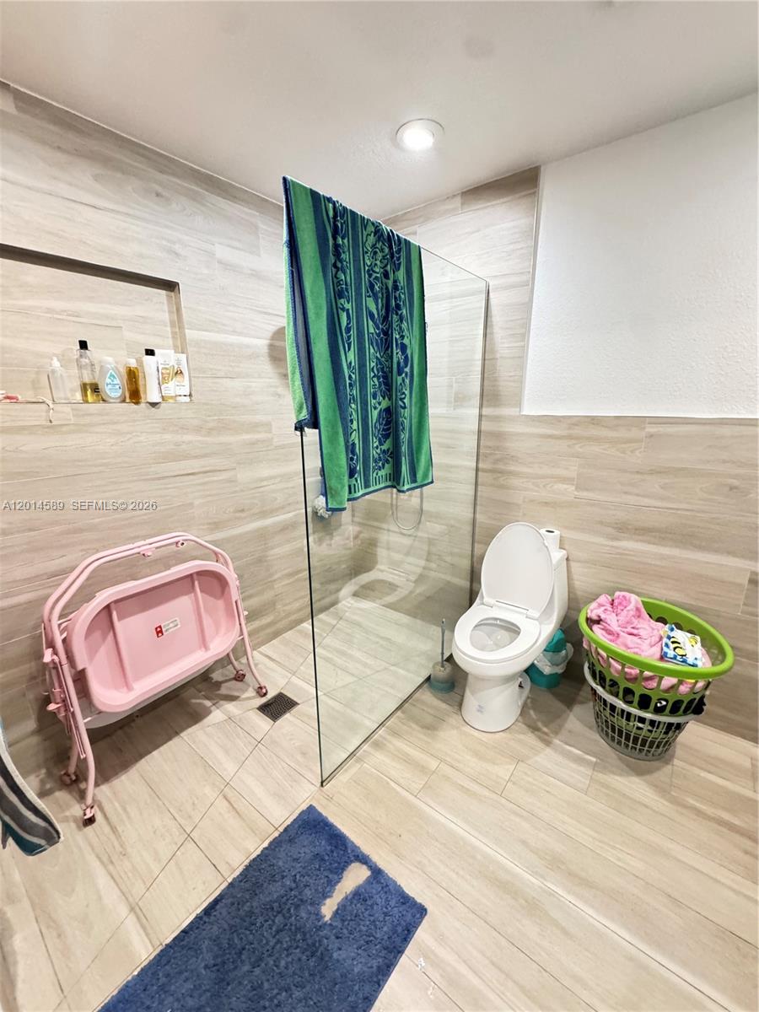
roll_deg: -0.5
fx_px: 409
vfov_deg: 102.1
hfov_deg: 85.7
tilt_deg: -15.0
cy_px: 506
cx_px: 380
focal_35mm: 14
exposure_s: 1/60
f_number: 2.2
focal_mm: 2.22
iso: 800
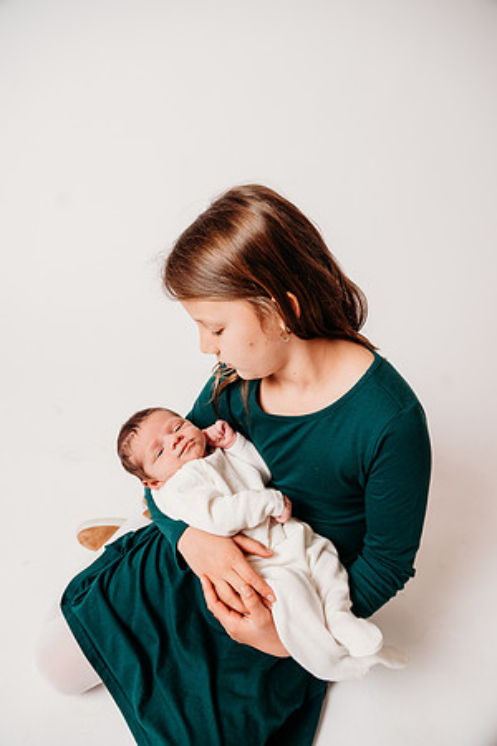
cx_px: 248
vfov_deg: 65.5
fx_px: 580
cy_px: 373
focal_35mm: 28
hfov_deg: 46.4
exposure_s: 1/160
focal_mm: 28
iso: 100
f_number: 4
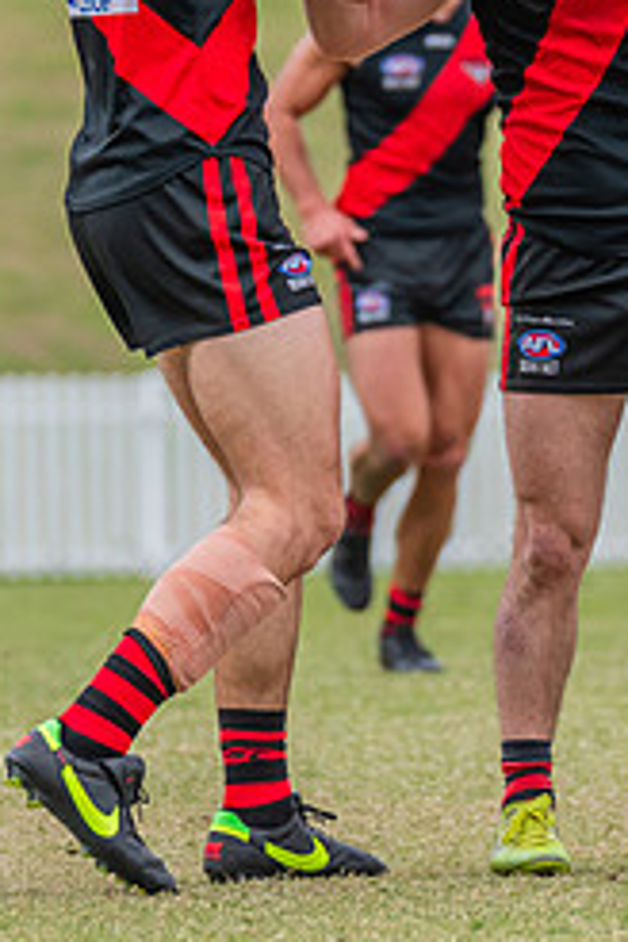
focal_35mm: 912
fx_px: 23862
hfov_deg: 1.5
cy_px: 166
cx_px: 648
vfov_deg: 2.3
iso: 800
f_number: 7.1
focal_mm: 330
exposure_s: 1/1250
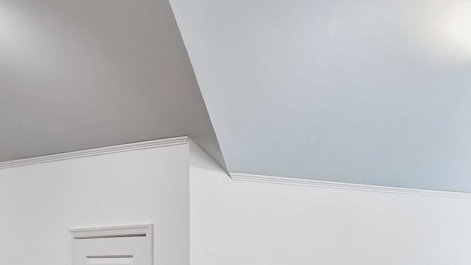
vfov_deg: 14.2
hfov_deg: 25.5
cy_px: 297
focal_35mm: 83
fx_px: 1037
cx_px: 292
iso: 160
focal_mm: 8
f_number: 8
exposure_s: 1/1.67
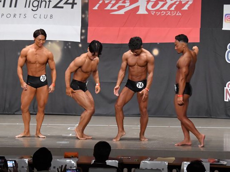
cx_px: 98
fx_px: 1103
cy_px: 82
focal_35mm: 166
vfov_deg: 8.9
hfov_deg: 11.9
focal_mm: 82
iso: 6400
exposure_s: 1/400
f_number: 5.6
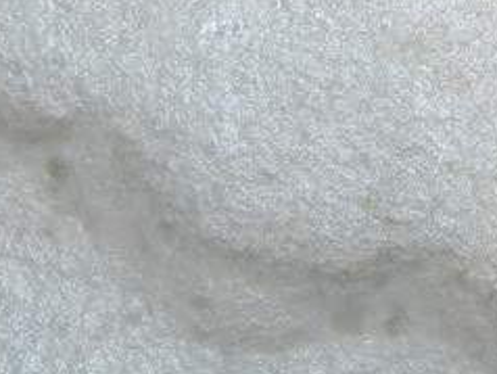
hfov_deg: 6.7
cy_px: -257
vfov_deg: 5.0
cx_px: 777
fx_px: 4197
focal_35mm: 292
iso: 160
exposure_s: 1/60
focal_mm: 12.1
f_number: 4.7
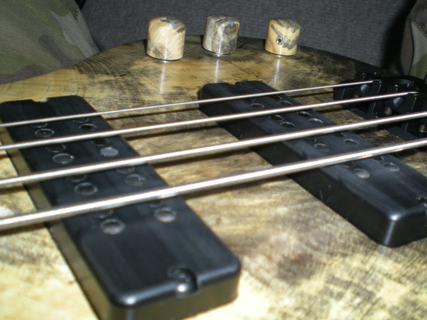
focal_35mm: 43
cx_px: 239
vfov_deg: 33.6
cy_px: 145
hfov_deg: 43.8
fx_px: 530
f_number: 3.1
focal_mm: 6.3
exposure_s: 1/60
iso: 50
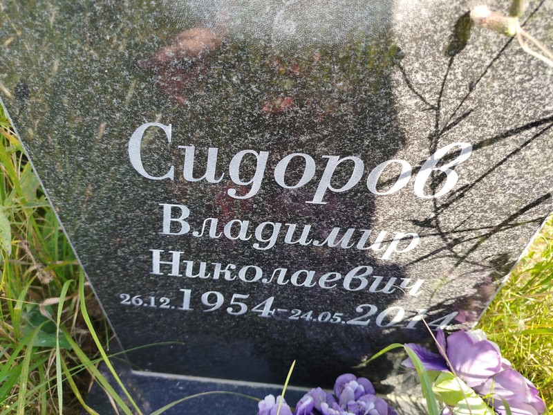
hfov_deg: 71.6
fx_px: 383
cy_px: 208
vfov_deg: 56.8
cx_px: 276
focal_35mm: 24
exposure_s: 1/140
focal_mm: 5.31
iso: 50
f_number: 1.7
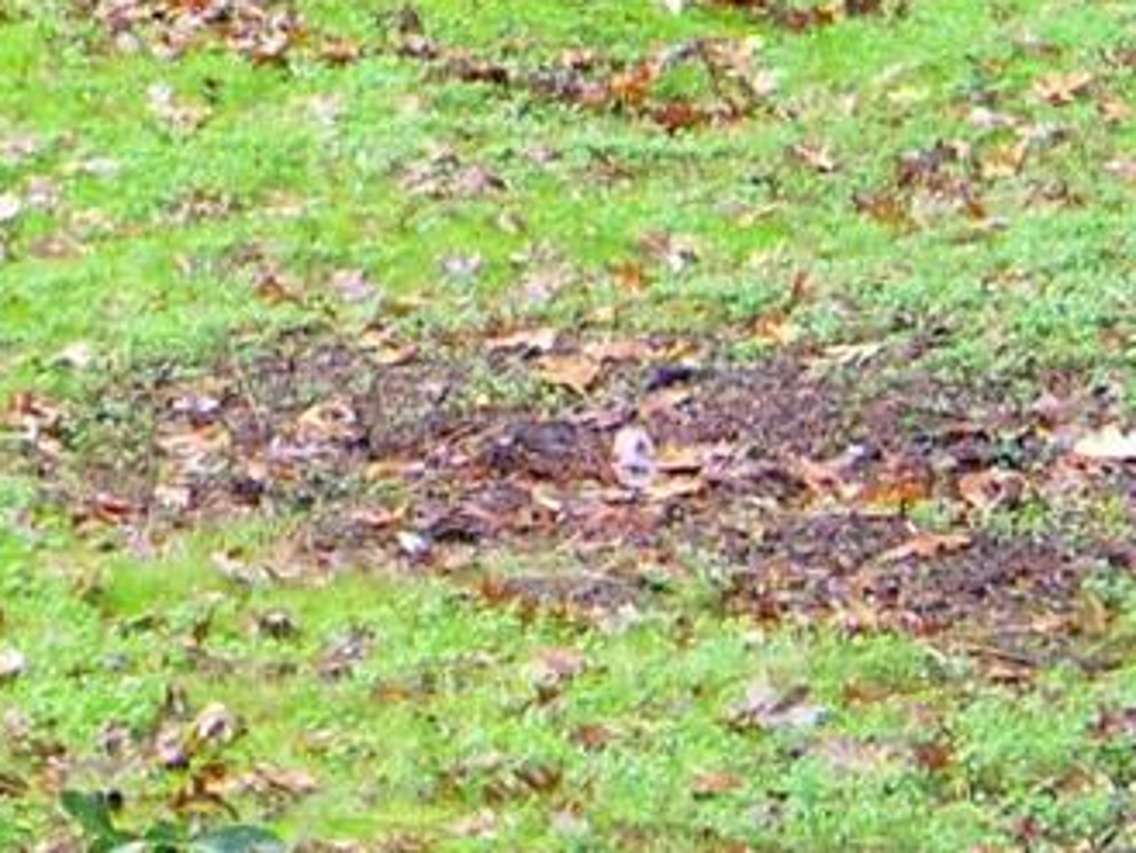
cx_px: -584
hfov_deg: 11.5
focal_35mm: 164
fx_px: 5384
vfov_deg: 8.8
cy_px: -563
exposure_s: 1/60
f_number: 2.8
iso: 160
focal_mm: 7.5
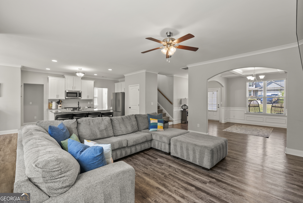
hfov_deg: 96.7
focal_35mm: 16
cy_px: 102
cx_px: 152
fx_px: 135
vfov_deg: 73.8
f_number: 10
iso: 200
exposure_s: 1
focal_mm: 16
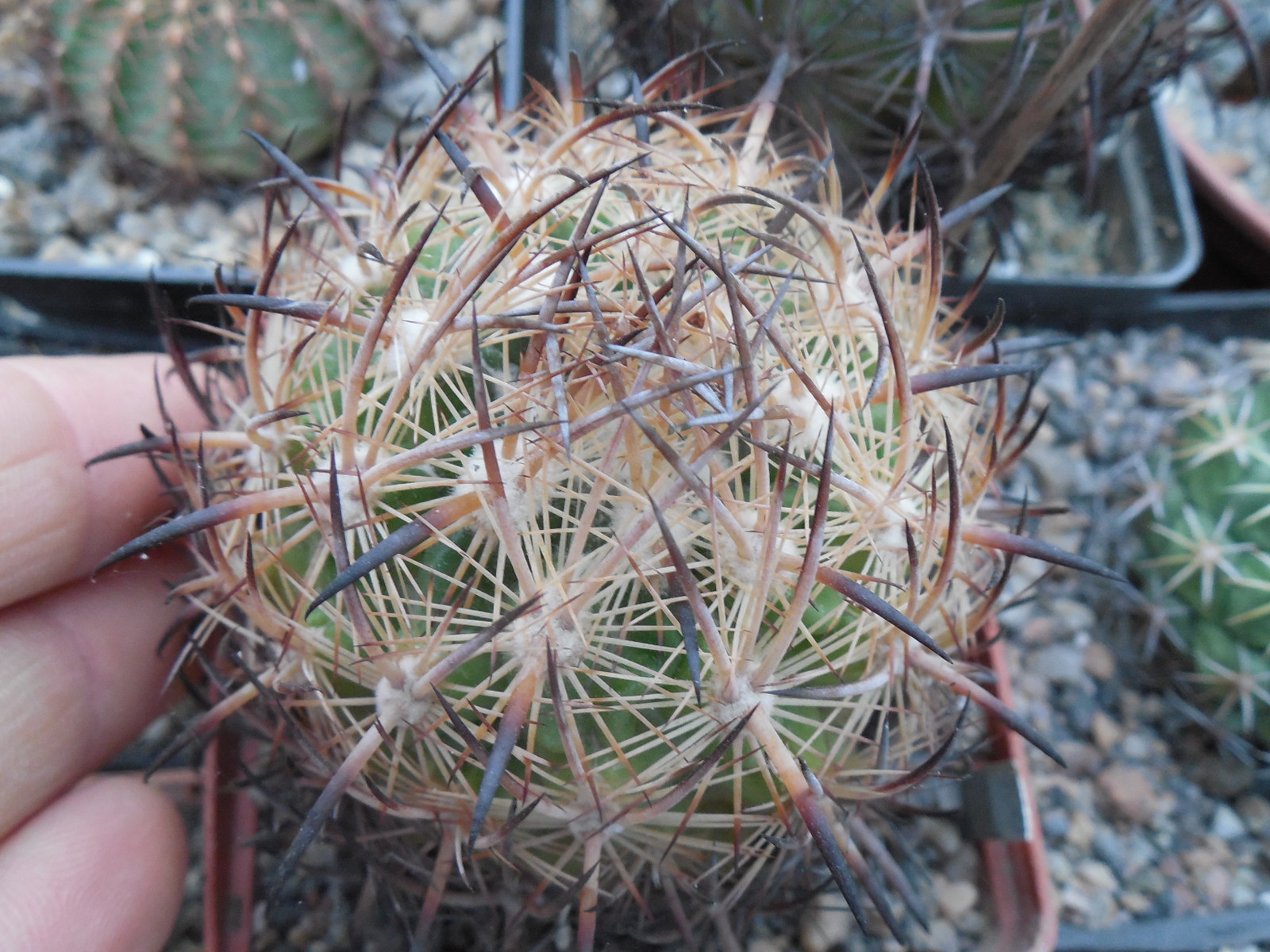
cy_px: 476
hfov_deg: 58.4
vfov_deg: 45.4
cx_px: 635
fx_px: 1137
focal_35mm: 31
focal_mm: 5.6
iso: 400
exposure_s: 1/15
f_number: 3.6
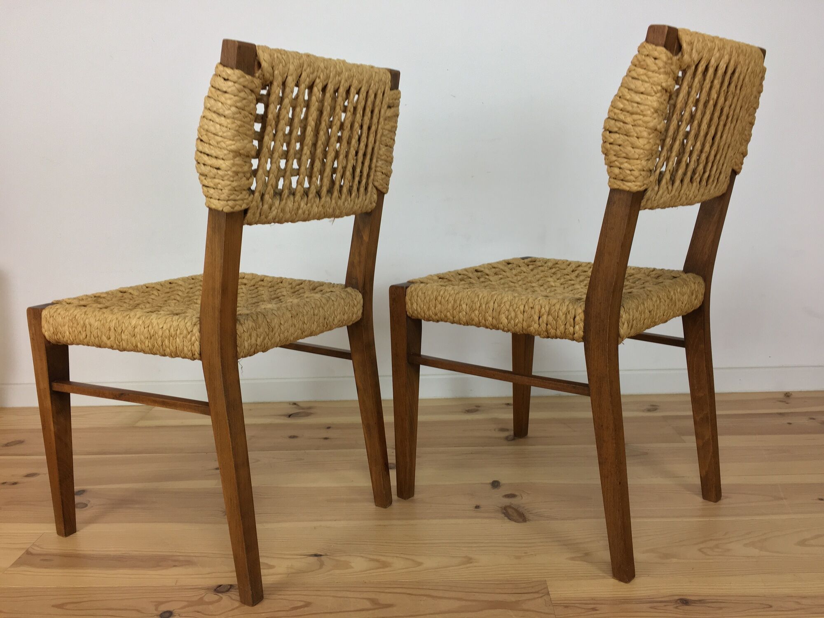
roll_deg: +1.9
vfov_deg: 48.2
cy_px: 309
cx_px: 412
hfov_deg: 61.7
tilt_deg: -12.3
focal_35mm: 29
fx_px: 690
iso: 40
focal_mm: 4.15
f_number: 2.2
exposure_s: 1/33
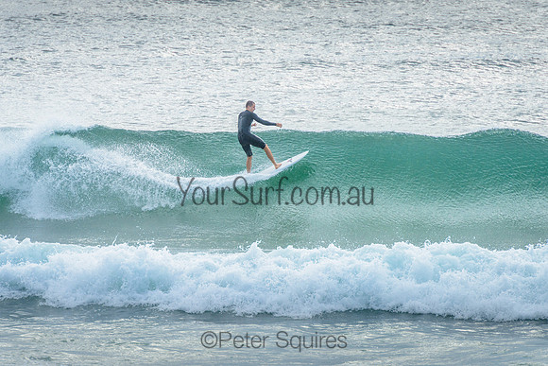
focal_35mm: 490
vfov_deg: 2.8
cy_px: 171
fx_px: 7467
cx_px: 269
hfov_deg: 4.2
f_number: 8
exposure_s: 1/1600
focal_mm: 400
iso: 400
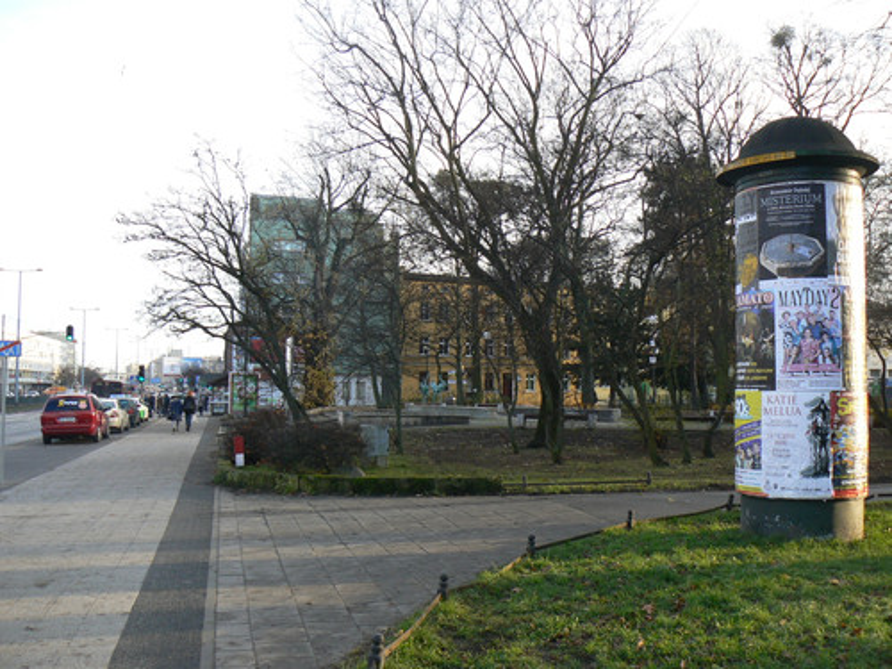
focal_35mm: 36
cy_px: 334
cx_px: 446
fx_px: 928
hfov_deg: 51.4
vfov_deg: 39.7
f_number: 4
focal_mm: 6
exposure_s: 1/125
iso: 80
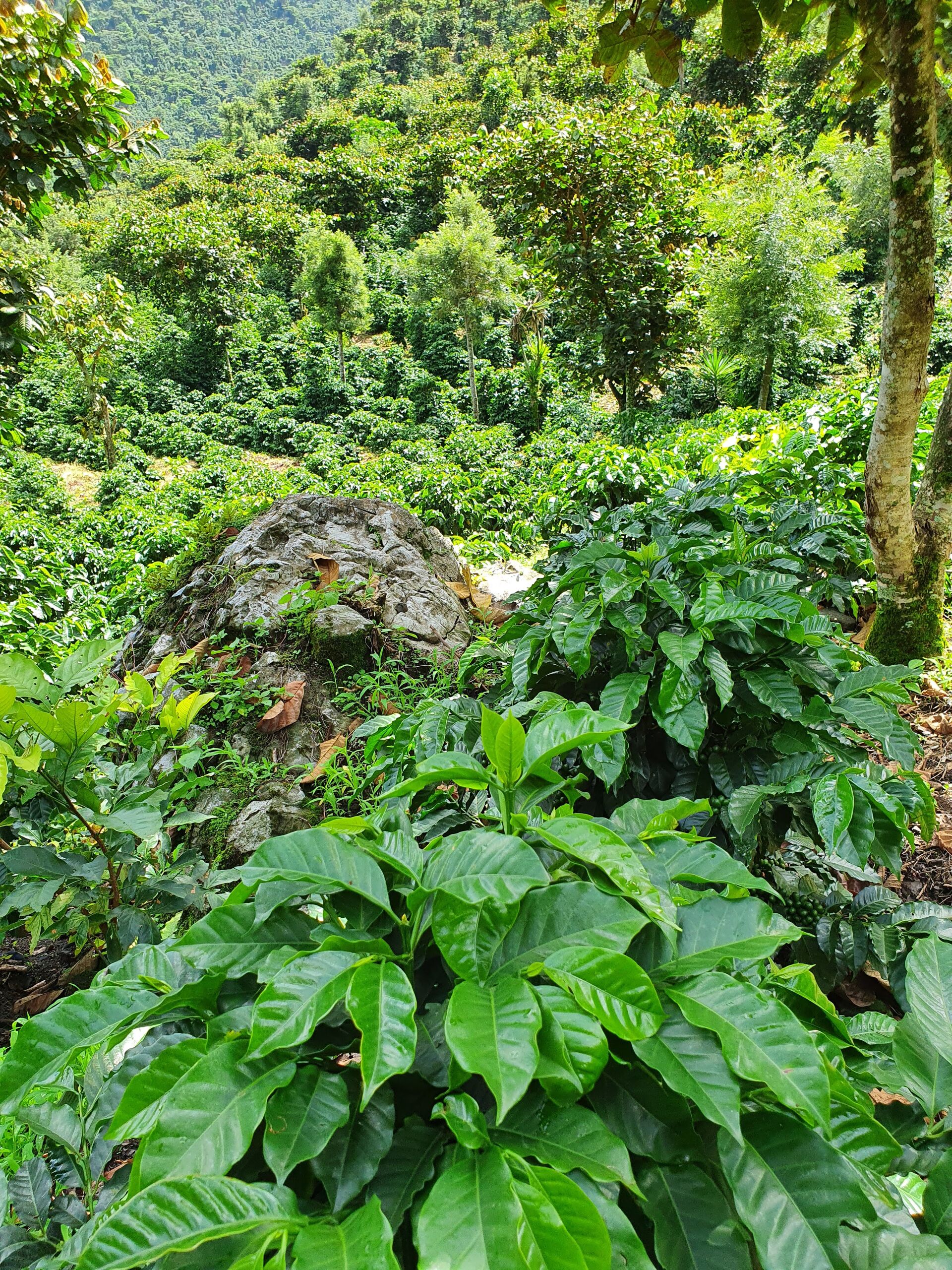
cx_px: 476
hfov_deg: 53.1
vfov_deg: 67.3
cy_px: 635
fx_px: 953
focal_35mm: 26
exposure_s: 1/279
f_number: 2.4
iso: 50
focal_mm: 4.32
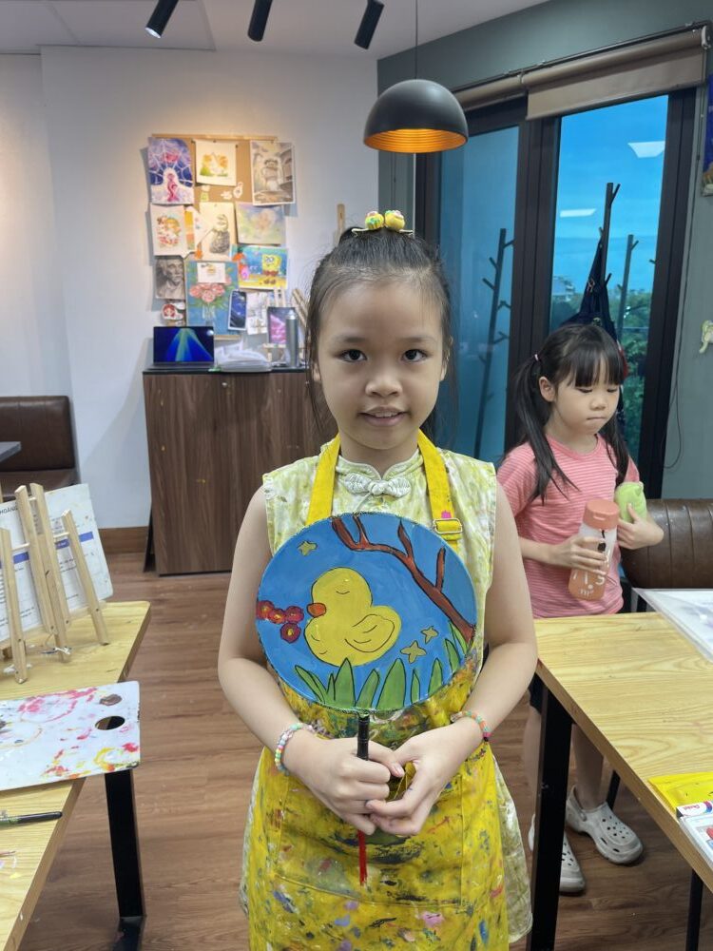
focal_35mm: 25
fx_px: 687
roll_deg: +0.5
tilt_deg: -12.2
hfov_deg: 54.9
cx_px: 356
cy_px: 476
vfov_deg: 69.4
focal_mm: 5.1
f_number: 1.6
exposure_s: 1/100
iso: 64
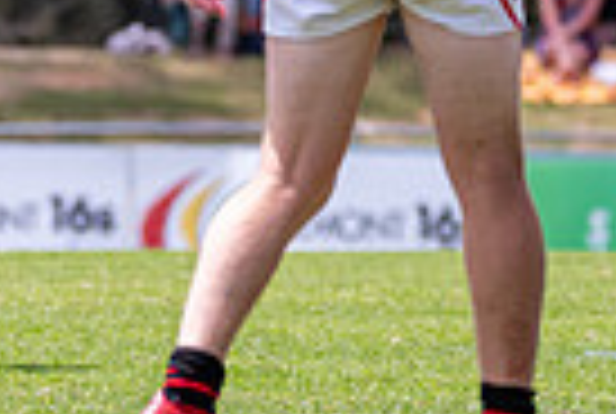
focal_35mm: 1131
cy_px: -20
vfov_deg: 1.2
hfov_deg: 1.8
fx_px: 19395
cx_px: -302
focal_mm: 260
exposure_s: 1/2500
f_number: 6.3
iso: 800
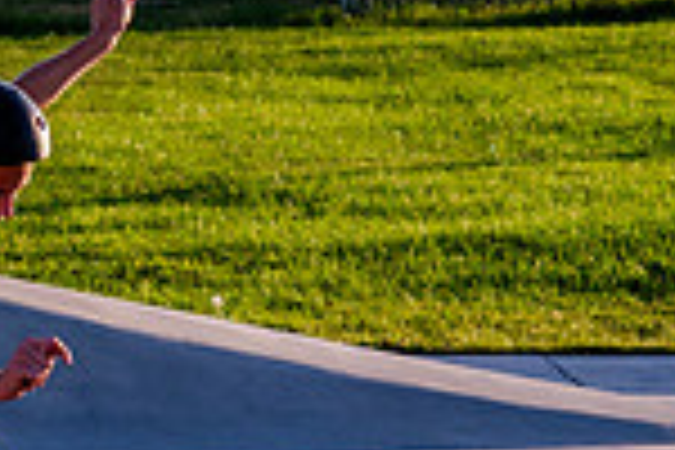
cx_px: 298
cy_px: 441
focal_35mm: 361
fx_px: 6768
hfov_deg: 5.7
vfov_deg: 3.8
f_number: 4
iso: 1000
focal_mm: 62
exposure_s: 1/3200
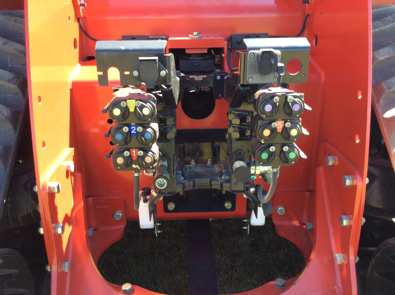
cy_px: 148
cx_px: 198
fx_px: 365
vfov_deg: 44.1
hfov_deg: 56.9
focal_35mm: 32
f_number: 2.4
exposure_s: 1/124
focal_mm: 3.3
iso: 32
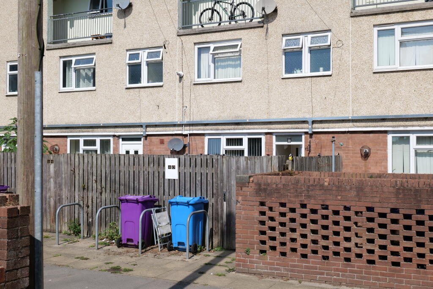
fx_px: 541
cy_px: 144
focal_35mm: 45
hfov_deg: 43.6
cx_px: 216
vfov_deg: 29.9
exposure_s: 1/250
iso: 100
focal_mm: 45
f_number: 8
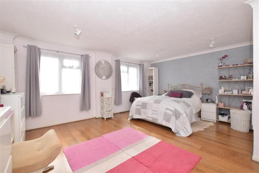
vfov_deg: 77.3
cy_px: 86
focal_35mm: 15
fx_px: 108
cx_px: 130
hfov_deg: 100.4
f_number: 9
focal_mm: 10
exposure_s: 1/200
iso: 500
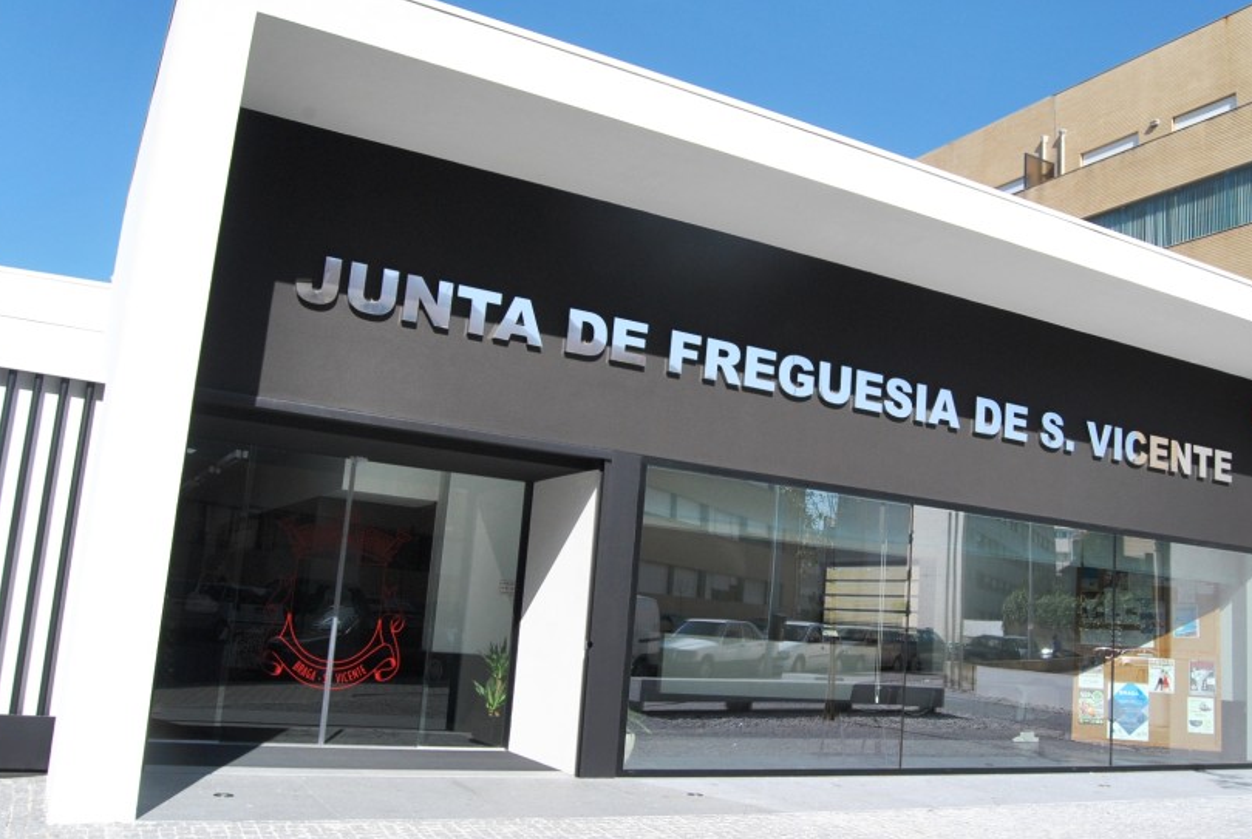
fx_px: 1115
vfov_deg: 41.3
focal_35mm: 32
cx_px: 719
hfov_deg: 58.4
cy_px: 421
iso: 400
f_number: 11
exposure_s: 1/500
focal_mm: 18
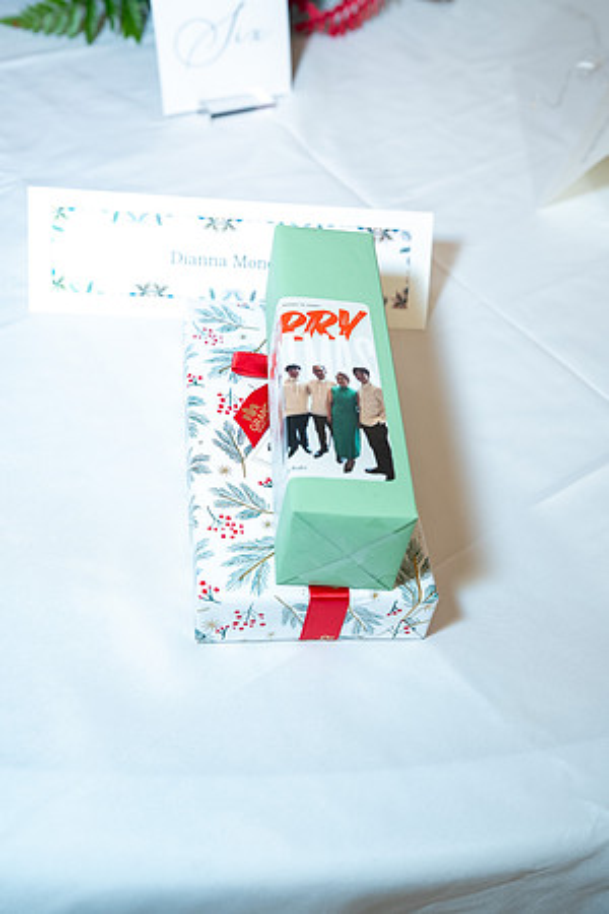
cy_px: 457
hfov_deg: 33.4
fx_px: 1015
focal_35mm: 40
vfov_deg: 48.5
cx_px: 304
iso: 1000
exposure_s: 1/60
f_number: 5.6
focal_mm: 40
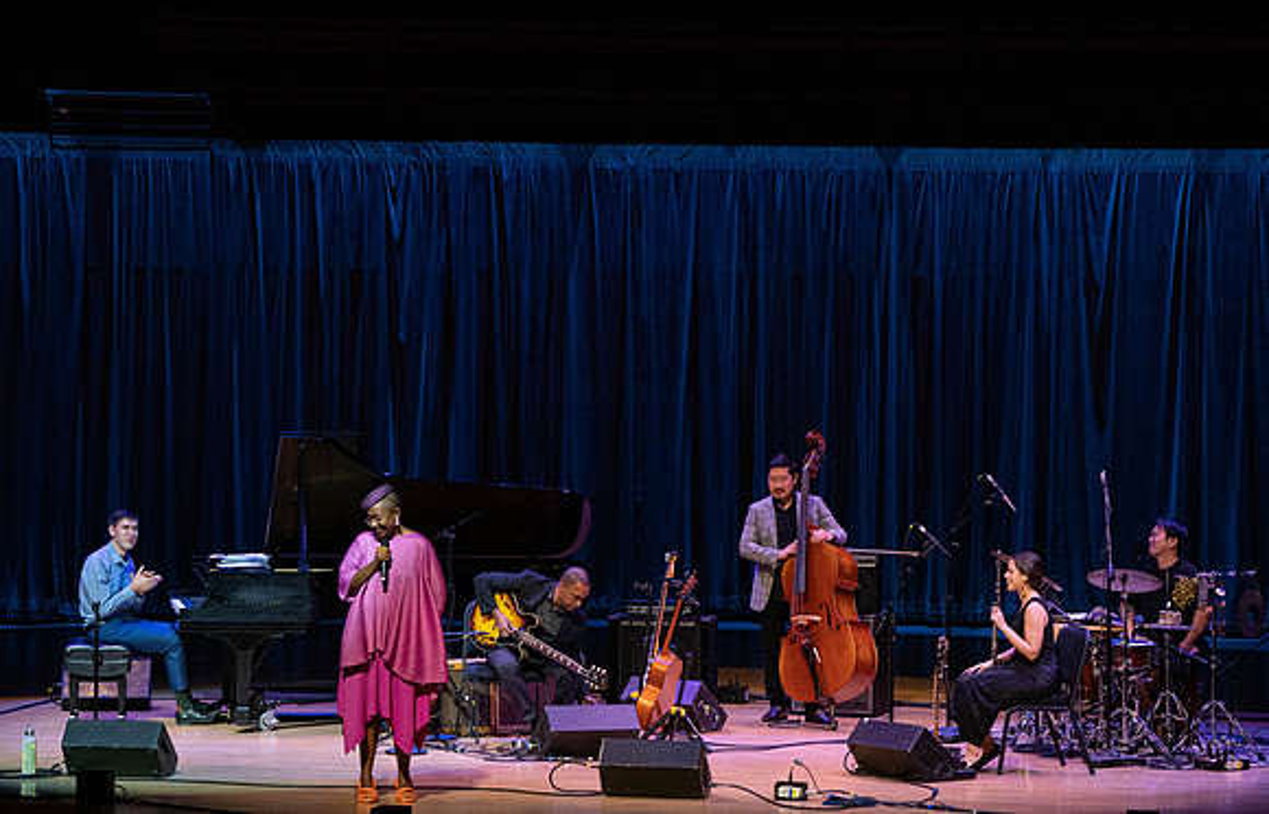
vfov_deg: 9.3
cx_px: 606
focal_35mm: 144
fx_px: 5028
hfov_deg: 14.4
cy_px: 343
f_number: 9
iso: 4000
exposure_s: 1/320
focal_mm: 128
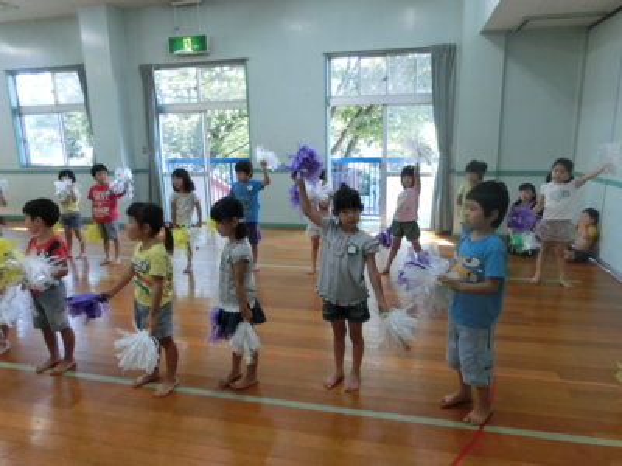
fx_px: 431
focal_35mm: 24
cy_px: 233
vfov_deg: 56.8
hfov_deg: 71.6
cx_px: 311
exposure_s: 1/125
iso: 400
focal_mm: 4.24
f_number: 3
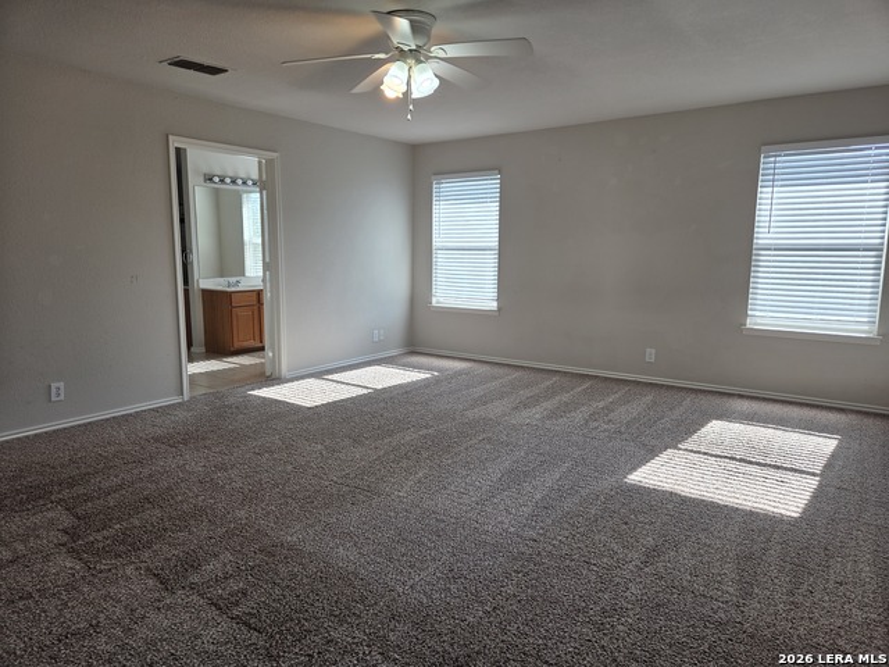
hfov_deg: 73.9
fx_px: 591
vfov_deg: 58.9
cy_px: 334
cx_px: 444
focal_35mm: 23
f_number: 1.8
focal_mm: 5.4
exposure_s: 1/120
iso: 32
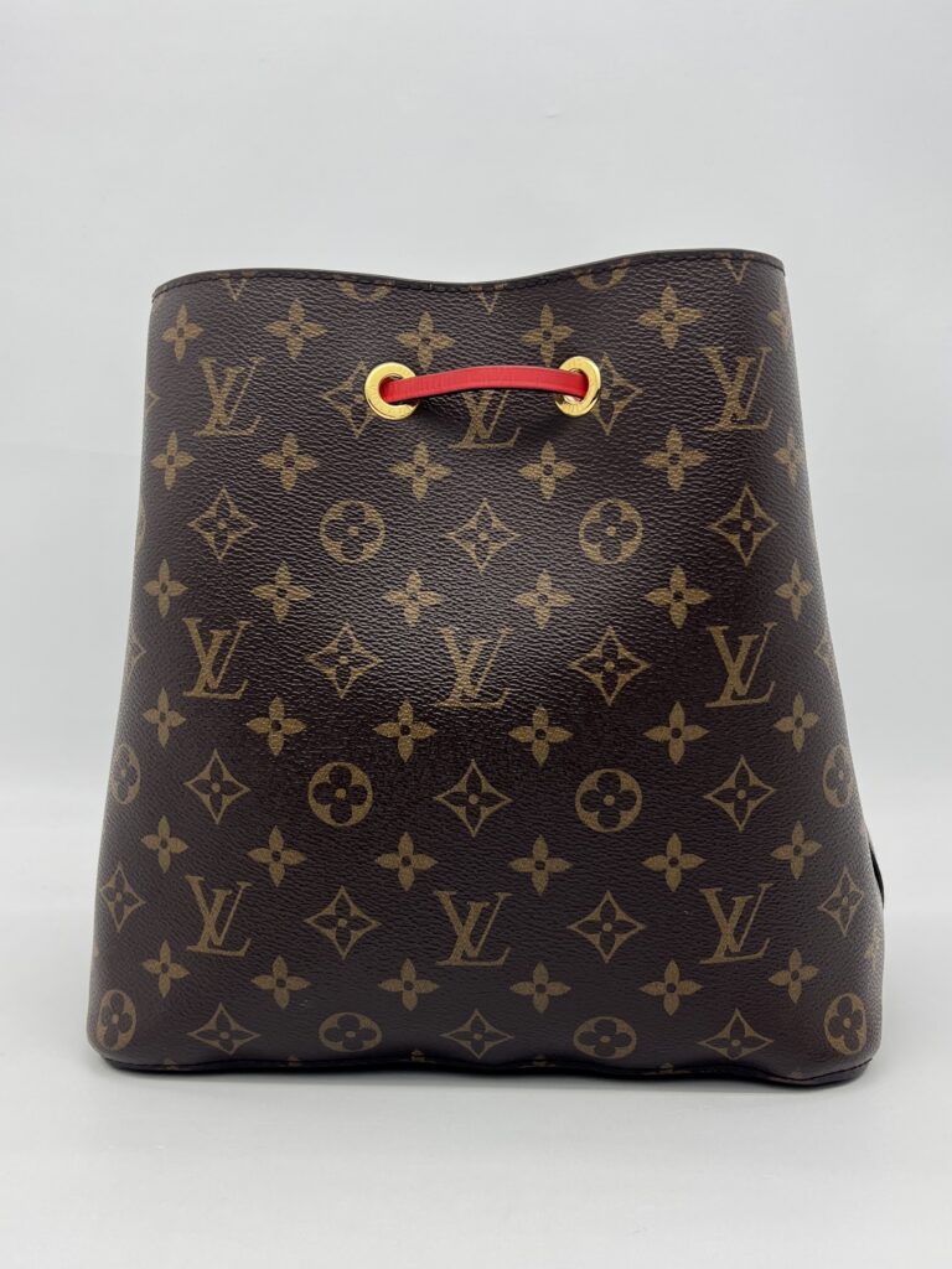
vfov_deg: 67.3
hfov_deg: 53.1
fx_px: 953
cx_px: 476
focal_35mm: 26
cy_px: 634
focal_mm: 5.7
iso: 40
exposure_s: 1/177
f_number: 1.5
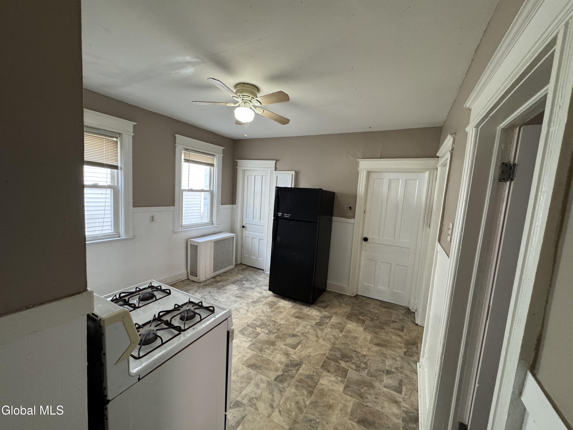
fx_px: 232
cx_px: 286
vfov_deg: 85.7
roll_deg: -3.9
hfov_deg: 102.1
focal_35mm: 14
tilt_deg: -5.5
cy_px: 215
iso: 320
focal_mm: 2.22
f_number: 2.2
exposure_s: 1/60
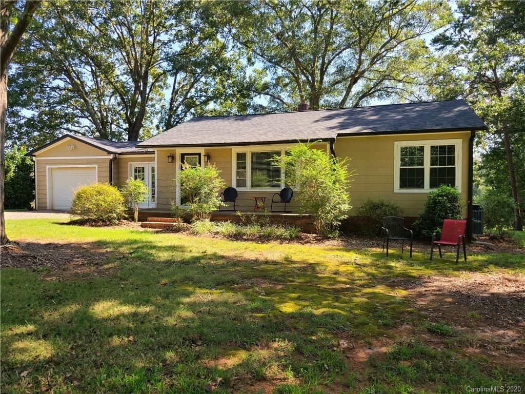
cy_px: 197
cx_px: 262
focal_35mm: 26
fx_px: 394
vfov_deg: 53.1
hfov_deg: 67.3
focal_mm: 5.4
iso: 40
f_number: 1.8
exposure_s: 1/365
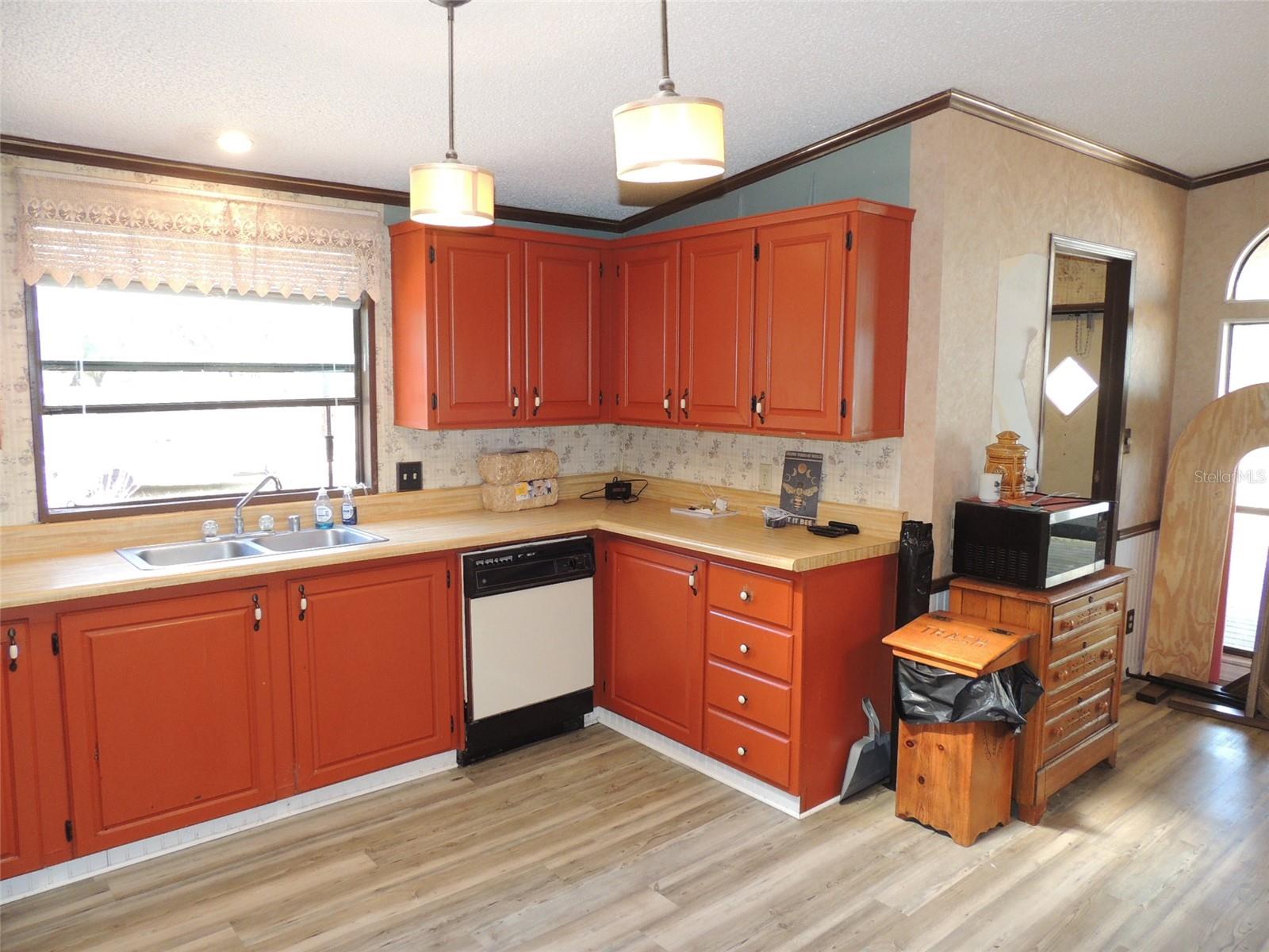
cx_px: 634
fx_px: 880
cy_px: 476
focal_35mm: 24
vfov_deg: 56.8
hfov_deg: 71.6
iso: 280
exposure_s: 1/40
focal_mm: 4.3
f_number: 3
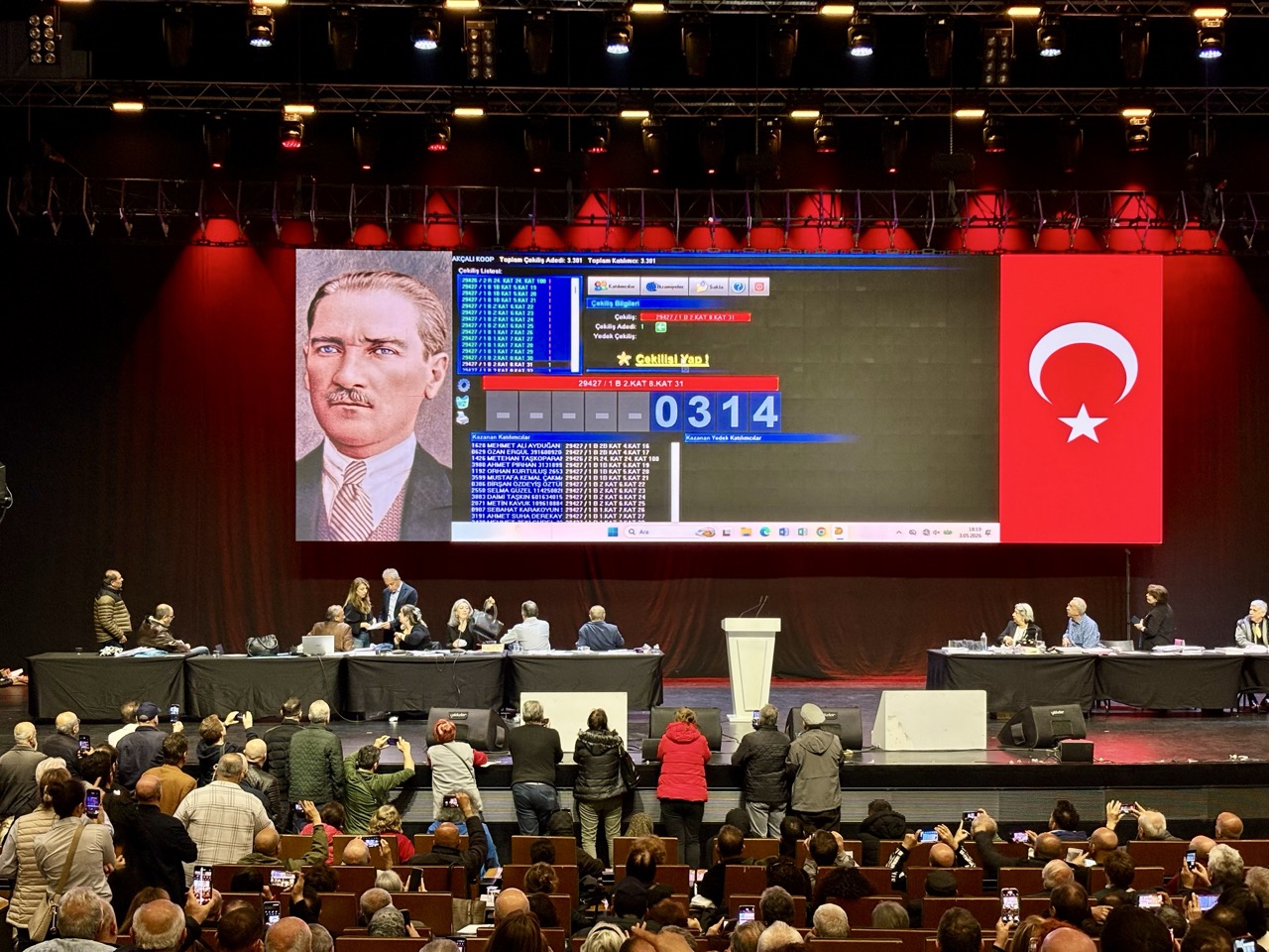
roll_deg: -0.2
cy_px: 476
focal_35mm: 52
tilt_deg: +0.4
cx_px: 634
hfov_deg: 36.8
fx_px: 1906
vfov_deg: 28.0
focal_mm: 5.96
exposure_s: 1/49
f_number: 1.6
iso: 100
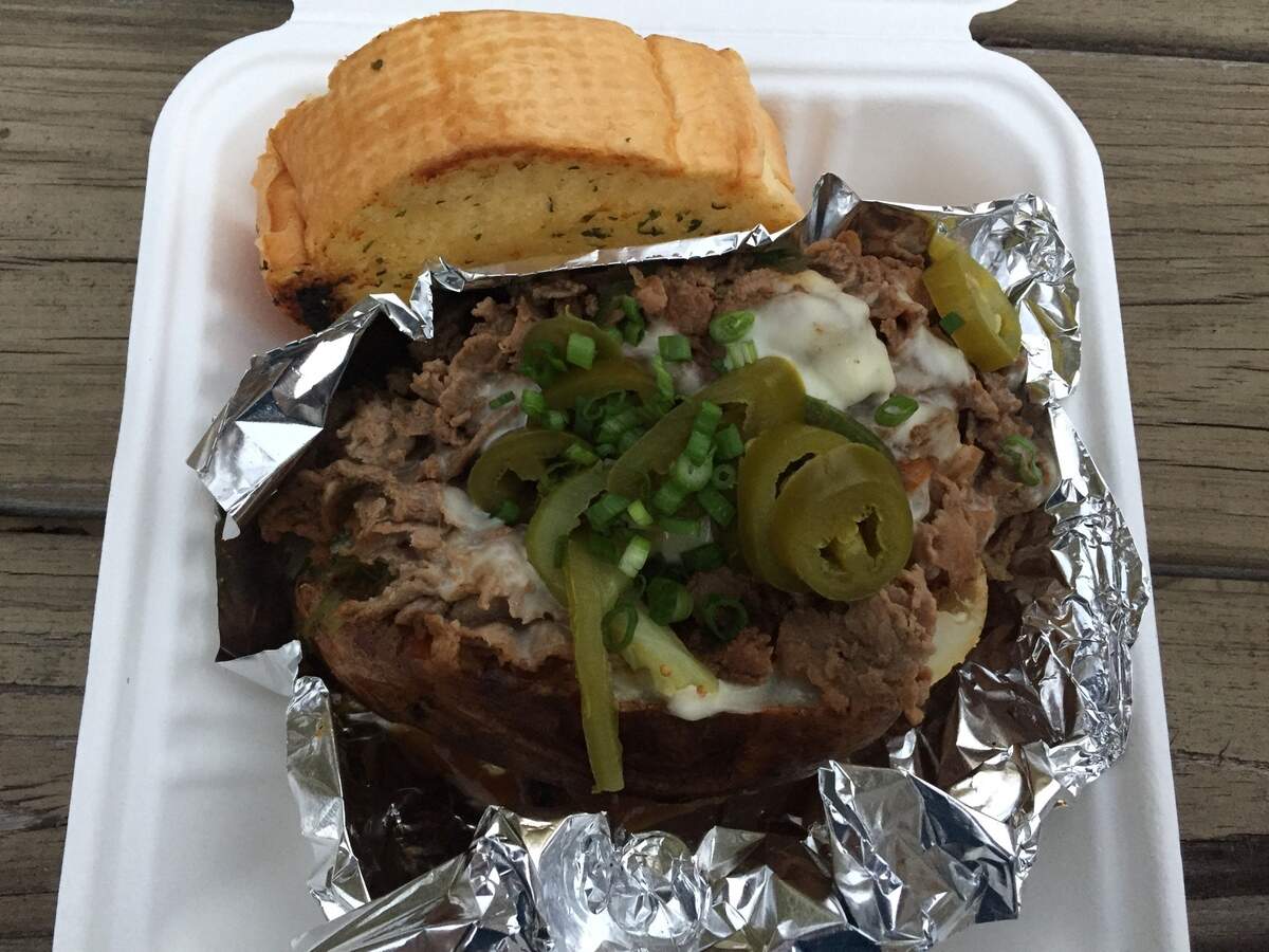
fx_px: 1063
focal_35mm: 29
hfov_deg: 61.7
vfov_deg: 48.2
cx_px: 634
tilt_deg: -75.2
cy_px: 476
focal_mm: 4.15
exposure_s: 1/30
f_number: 2.2
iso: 200
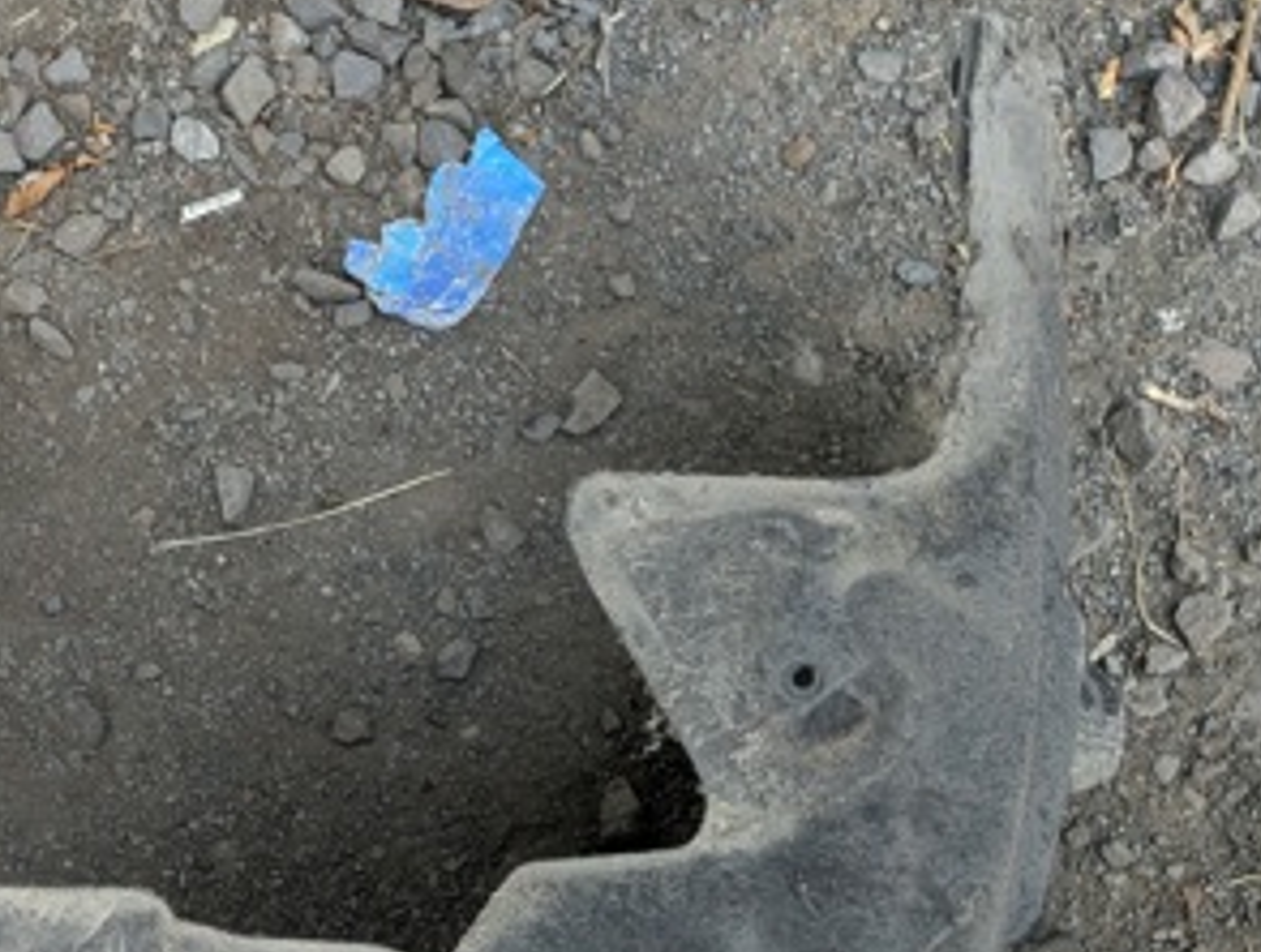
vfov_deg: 26.7
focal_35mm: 52
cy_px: 939
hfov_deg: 35.1
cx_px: 178
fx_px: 1899
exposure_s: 1/88.1
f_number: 1.85
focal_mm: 6.81
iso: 1689
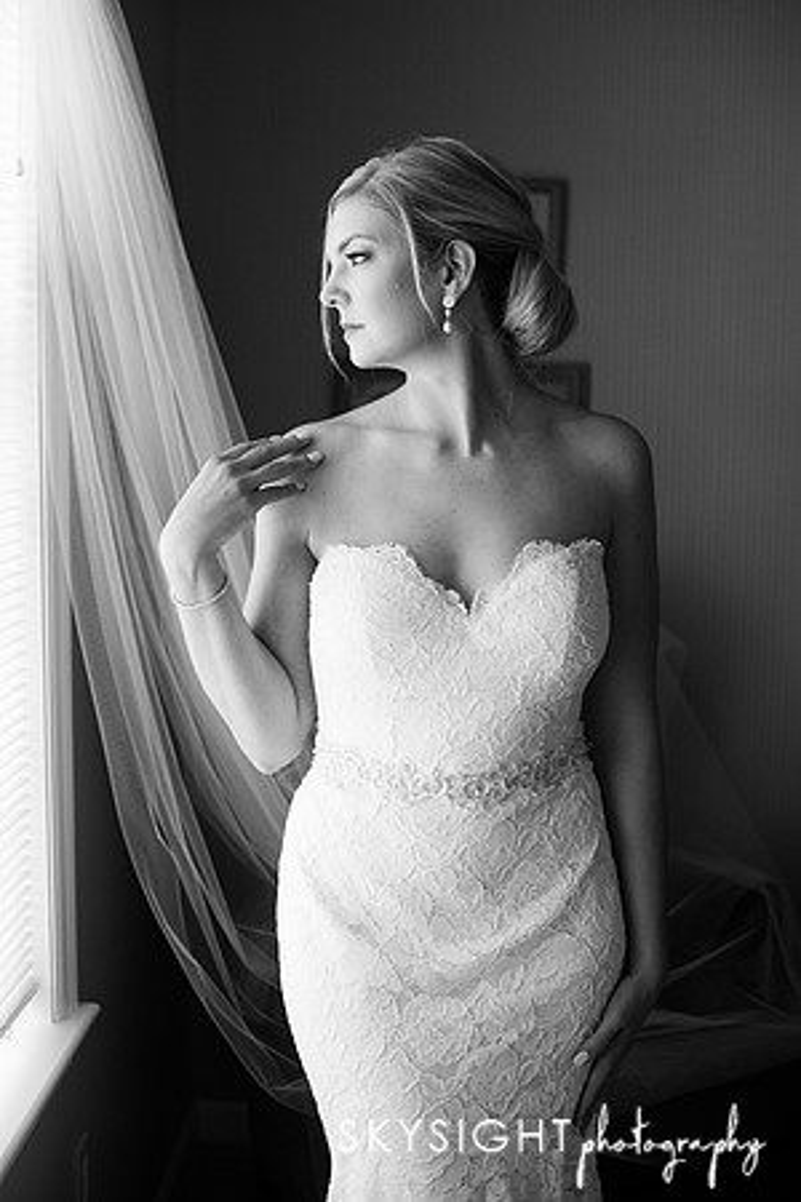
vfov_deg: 39.6
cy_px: 601
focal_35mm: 50
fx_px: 1669
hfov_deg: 27.0
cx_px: 400
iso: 2500
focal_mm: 50
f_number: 3.2
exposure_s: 1/400
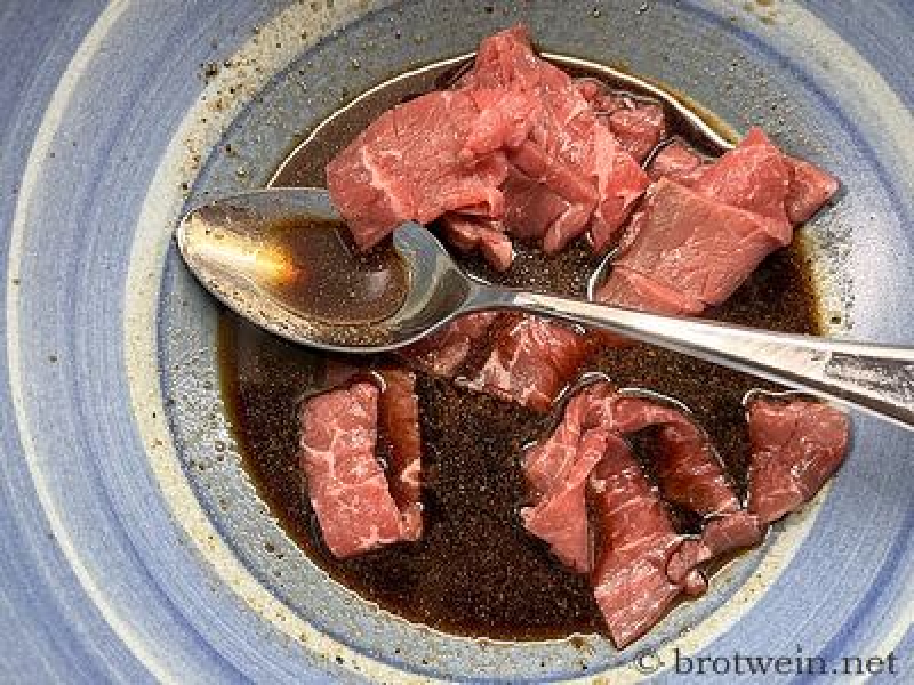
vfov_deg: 53.1
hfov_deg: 67.3
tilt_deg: -80.5
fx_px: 687
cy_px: 342
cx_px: 457
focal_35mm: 26
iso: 125
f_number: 1.6
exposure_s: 1/50
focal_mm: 5.1
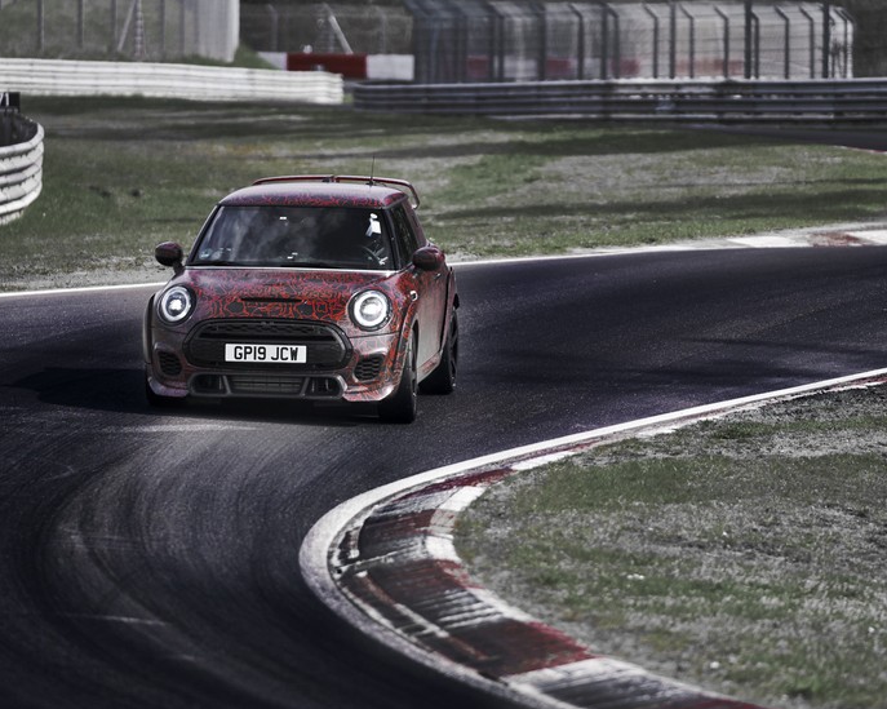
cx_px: 475
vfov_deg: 5.5
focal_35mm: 280
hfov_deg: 6.9
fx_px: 7347
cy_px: 286
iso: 1000
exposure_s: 1/3200
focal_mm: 200
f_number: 3.2
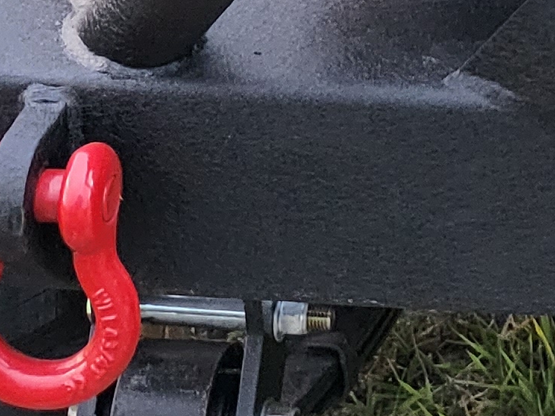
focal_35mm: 142
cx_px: 823
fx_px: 2277
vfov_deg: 9.3
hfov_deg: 13.2
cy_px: -615
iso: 160
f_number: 1.8
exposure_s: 1/120
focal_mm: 4.25
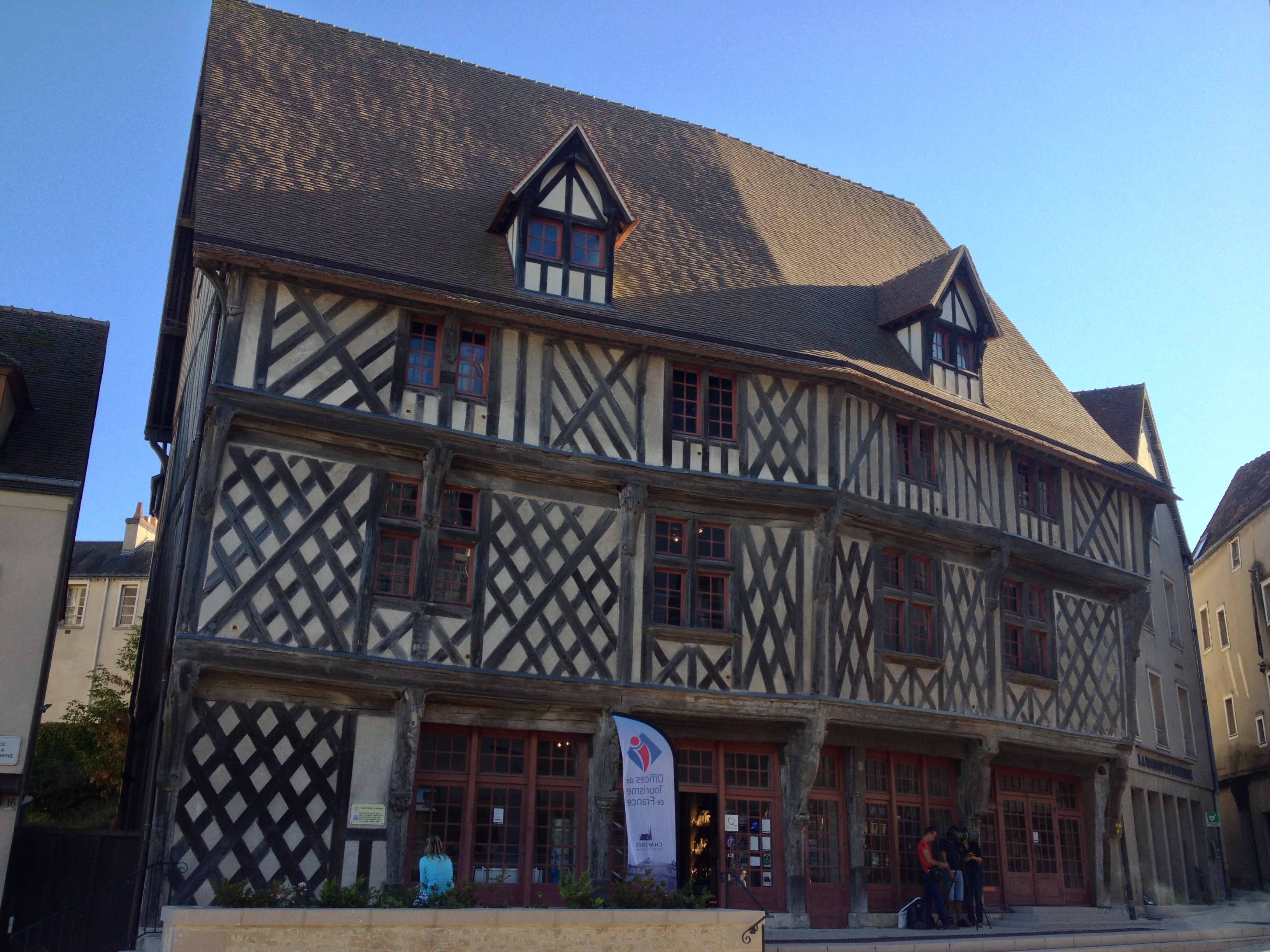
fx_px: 1284
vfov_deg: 40.7
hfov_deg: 52.6
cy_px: 476
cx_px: 635
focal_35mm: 35
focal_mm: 4.28
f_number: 2.4
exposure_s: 1/290
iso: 50
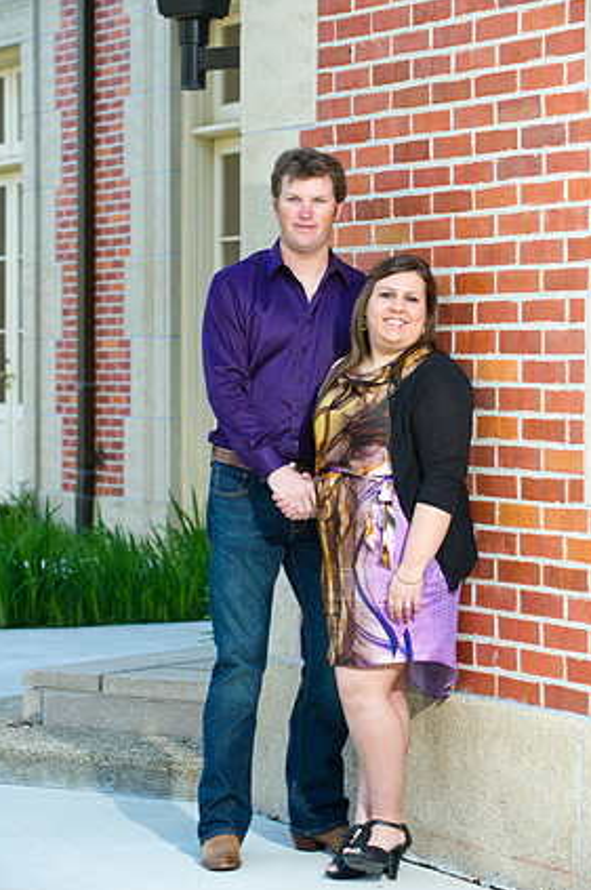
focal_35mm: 117
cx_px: 293
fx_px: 2888
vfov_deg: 17.5
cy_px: 452
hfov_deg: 11.7
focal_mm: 110
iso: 400
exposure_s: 1/100
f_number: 5
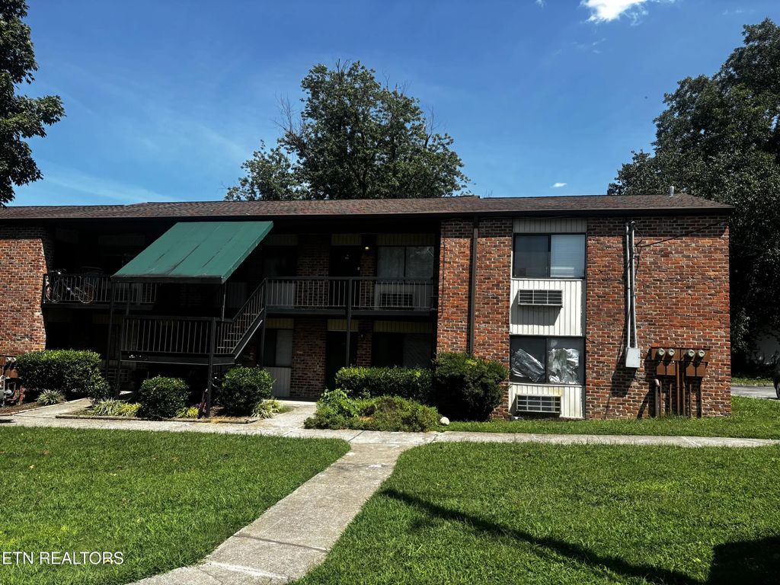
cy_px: 292
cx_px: 390
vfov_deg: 53.1
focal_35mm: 26
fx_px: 586
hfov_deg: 67.3
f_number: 1.6
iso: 50
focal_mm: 5.96
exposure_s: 1/2193
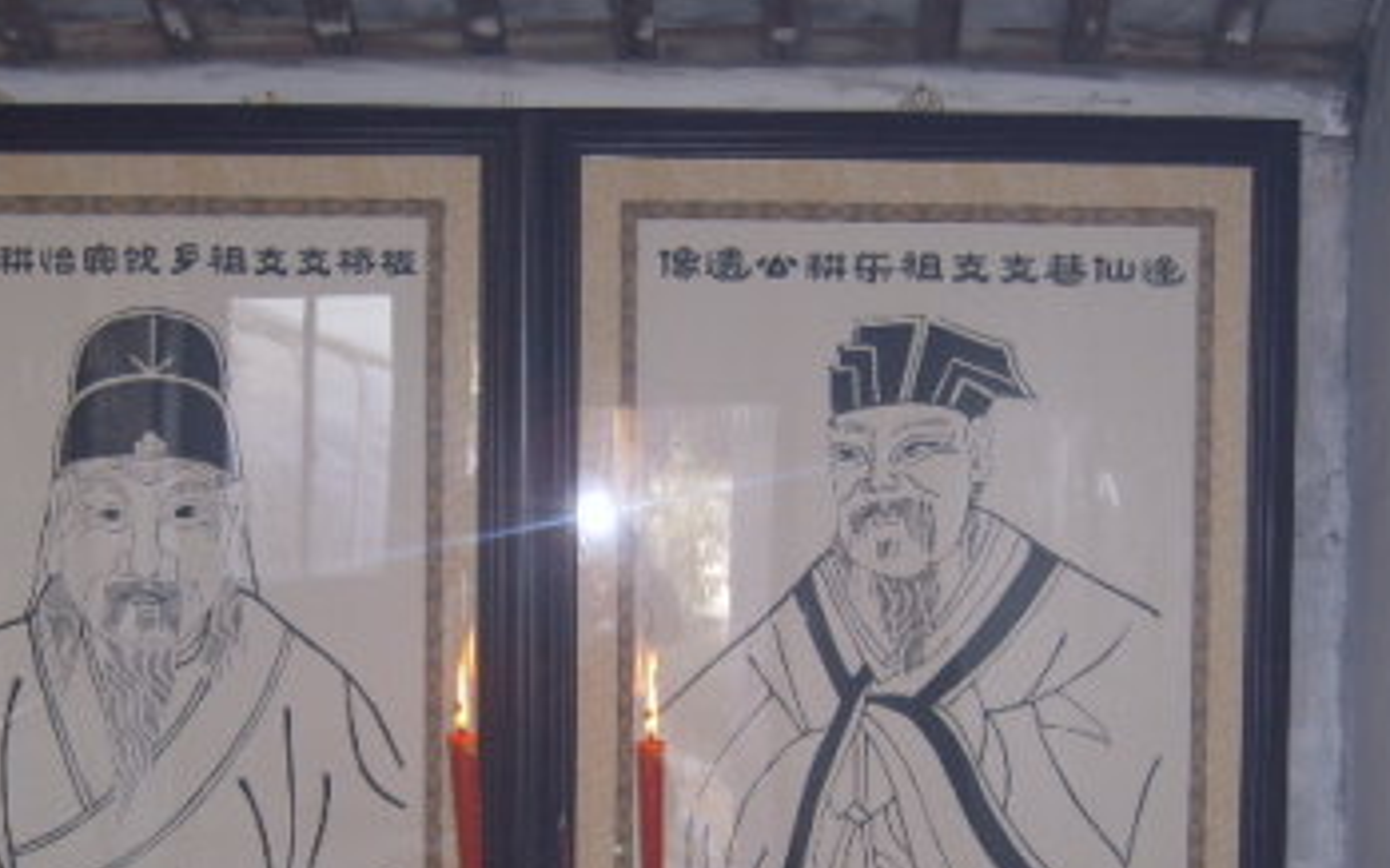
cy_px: 695
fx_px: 1970
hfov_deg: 38.8
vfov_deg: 24.5
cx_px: 578
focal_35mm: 52
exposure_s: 1/30
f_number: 2.8
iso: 69
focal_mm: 5.8
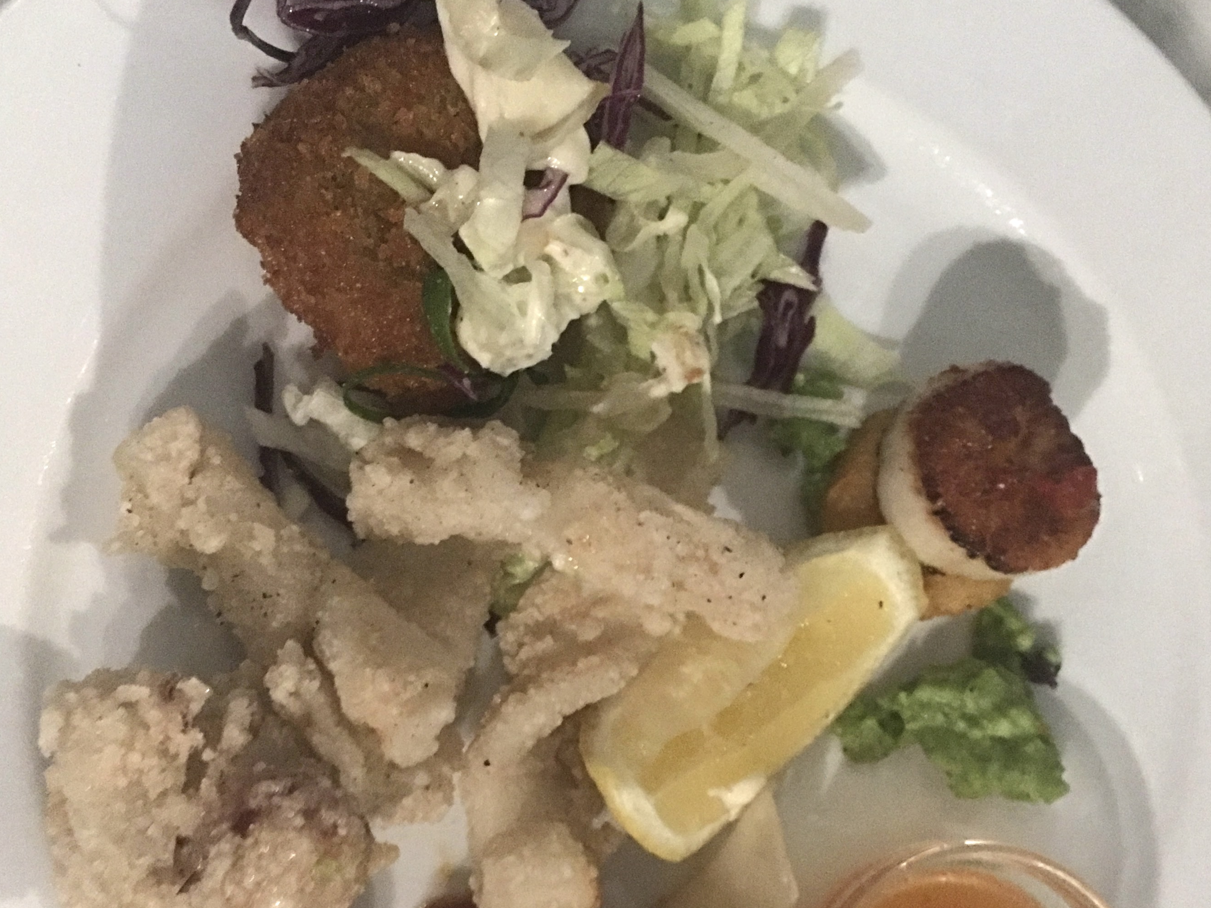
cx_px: 666
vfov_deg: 32.6
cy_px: 612
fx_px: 1539
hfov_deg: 42.9
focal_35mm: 44
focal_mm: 4.15
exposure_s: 1/4
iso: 250
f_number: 2.2
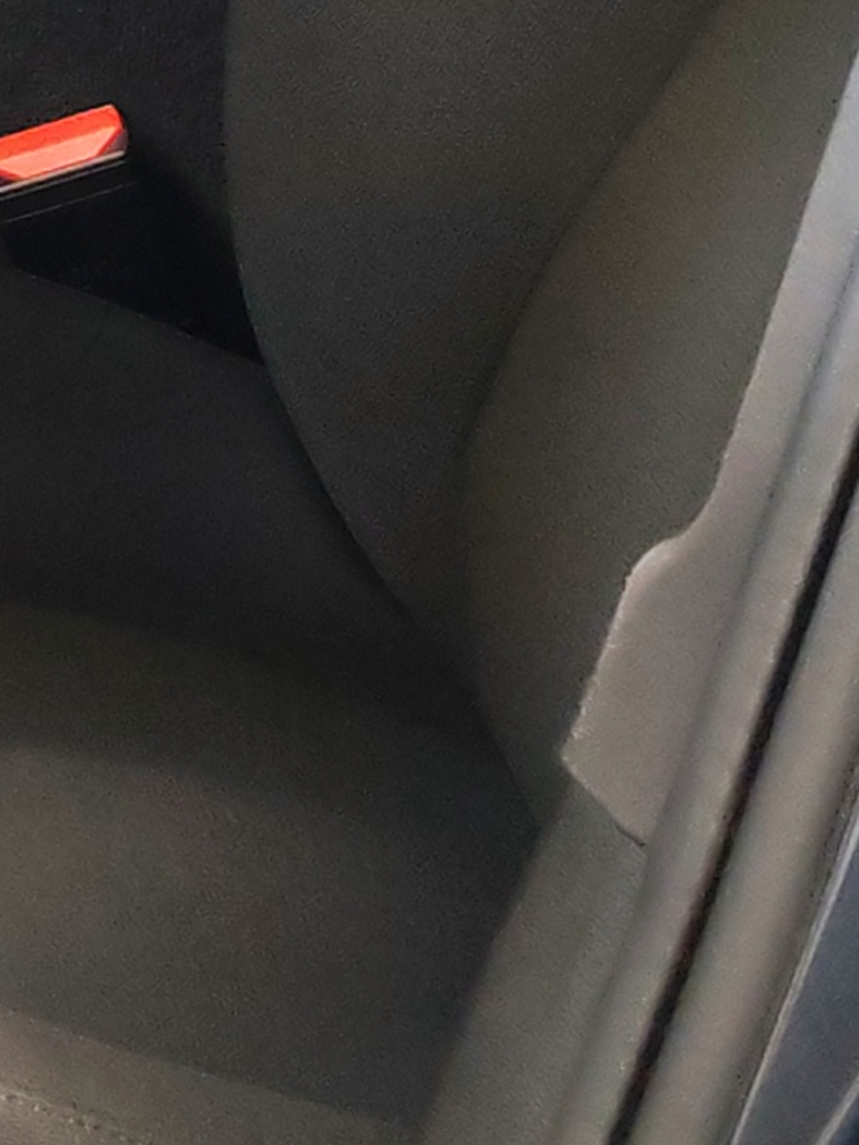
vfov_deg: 12.4
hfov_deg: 9.2
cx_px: -651
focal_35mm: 155
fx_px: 5128
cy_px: -227
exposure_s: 1/50
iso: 1000
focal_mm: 6.12
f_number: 1.9
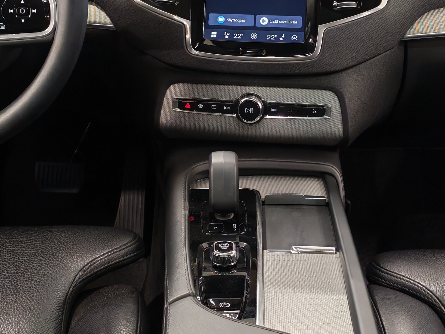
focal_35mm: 66
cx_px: 223
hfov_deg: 29.4
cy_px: 115
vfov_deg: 22.2
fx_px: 848
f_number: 1.9
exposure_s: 1/50
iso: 720
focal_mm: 6.12
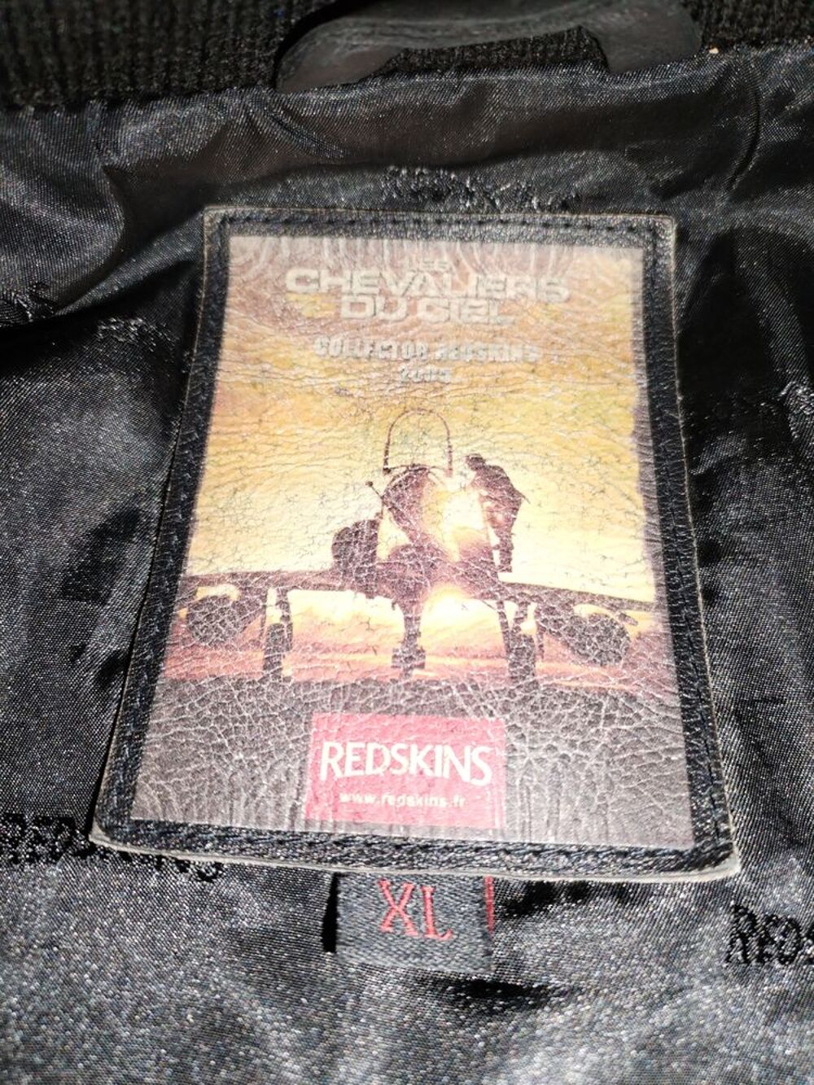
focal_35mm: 26
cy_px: 542
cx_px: 407
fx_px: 815
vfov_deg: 67.3
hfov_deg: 53.1
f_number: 1.8
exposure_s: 1/50
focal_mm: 4.75
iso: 359
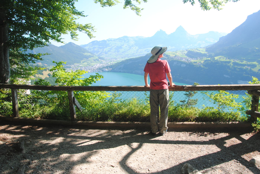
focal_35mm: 27
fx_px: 195
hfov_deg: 67.3
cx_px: 130
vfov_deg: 48.0
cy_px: 87
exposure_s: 1/25
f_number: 8
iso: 100
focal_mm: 18
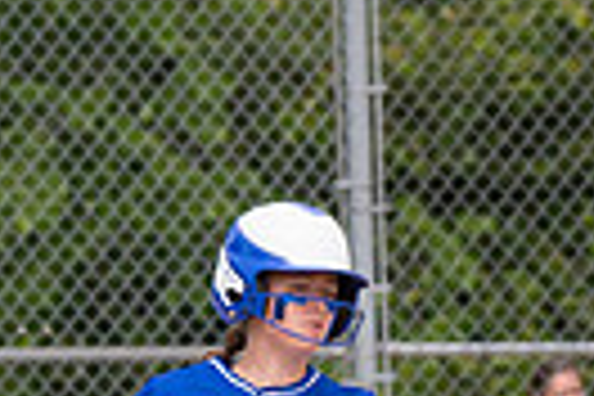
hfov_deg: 1.9
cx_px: 212
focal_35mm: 1087
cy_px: 616
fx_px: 17934
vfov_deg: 1.3
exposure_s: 1/1600
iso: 320
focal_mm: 165
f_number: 5.6
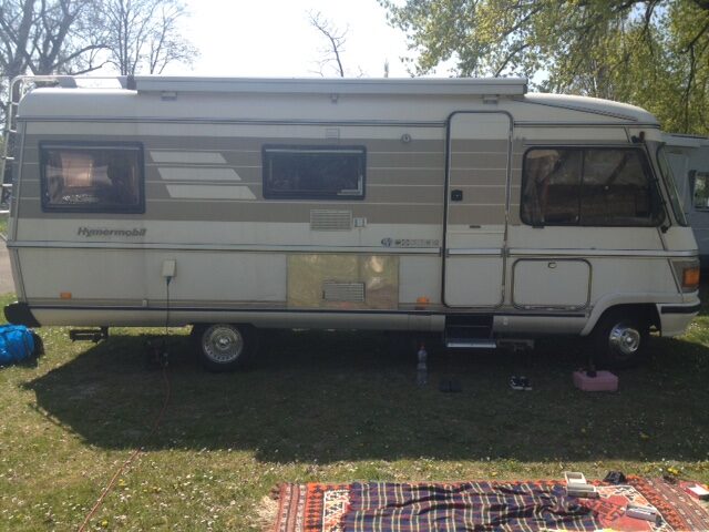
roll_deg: +0.2
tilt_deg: -8.7
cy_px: 266
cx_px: 354
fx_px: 717
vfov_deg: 40.7
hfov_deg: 52.6
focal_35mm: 35
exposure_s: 1/1062
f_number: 2.4
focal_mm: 4.28
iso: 50
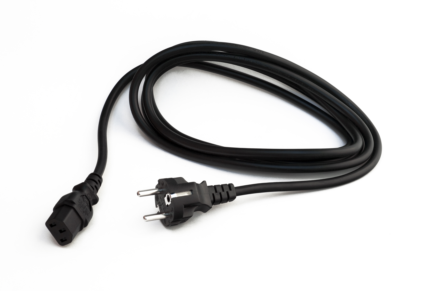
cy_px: 146
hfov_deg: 16.1
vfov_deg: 10.7
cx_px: 219
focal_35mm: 128
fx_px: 1549
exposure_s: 1/30
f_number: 16
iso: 200
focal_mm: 85
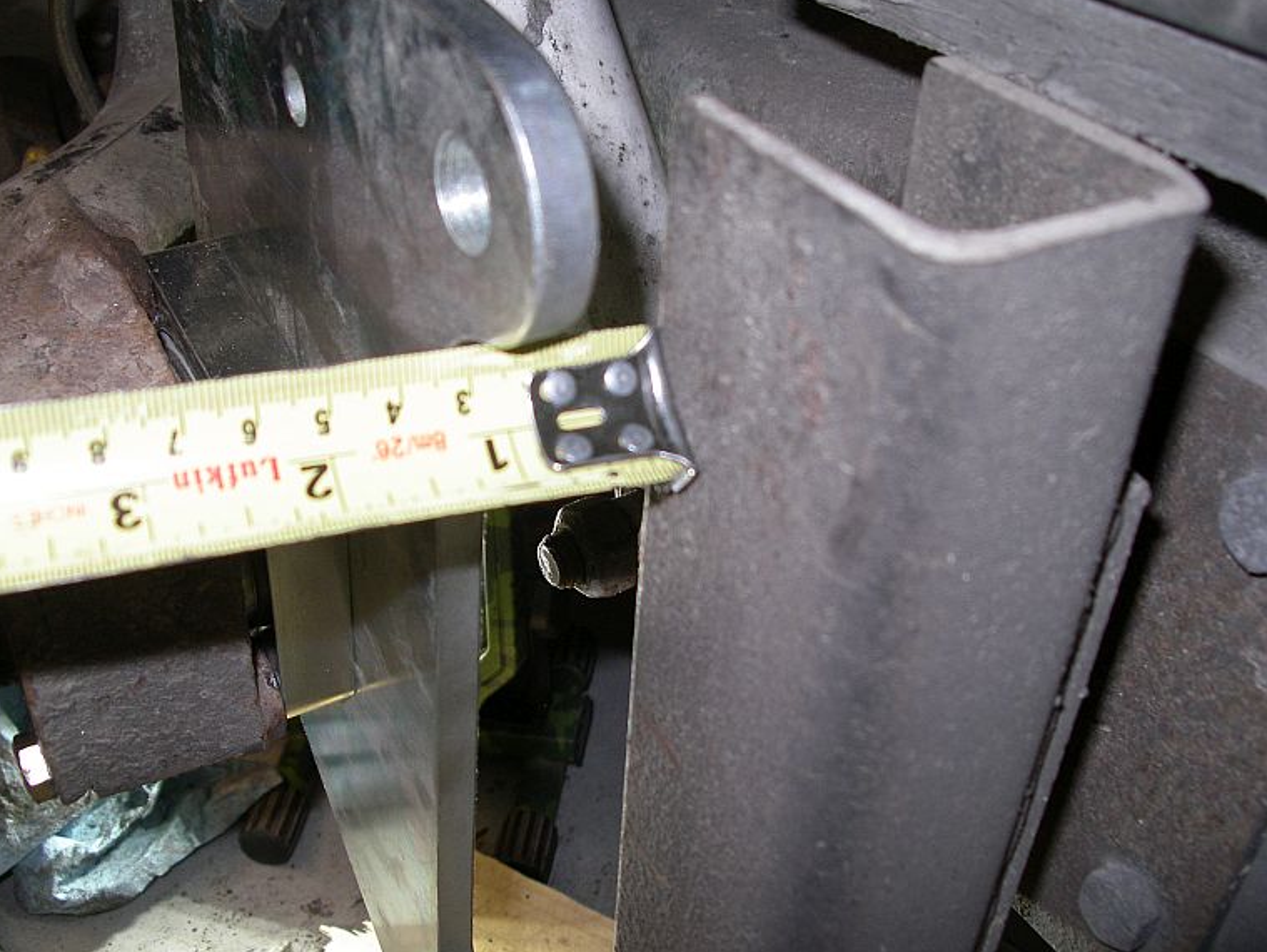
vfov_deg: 36.8
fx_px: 1428
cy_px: 494
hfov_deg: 47.8
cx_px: 601
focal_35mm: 39
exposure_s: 1/40
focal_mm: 7.8
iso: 200
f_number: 2.8
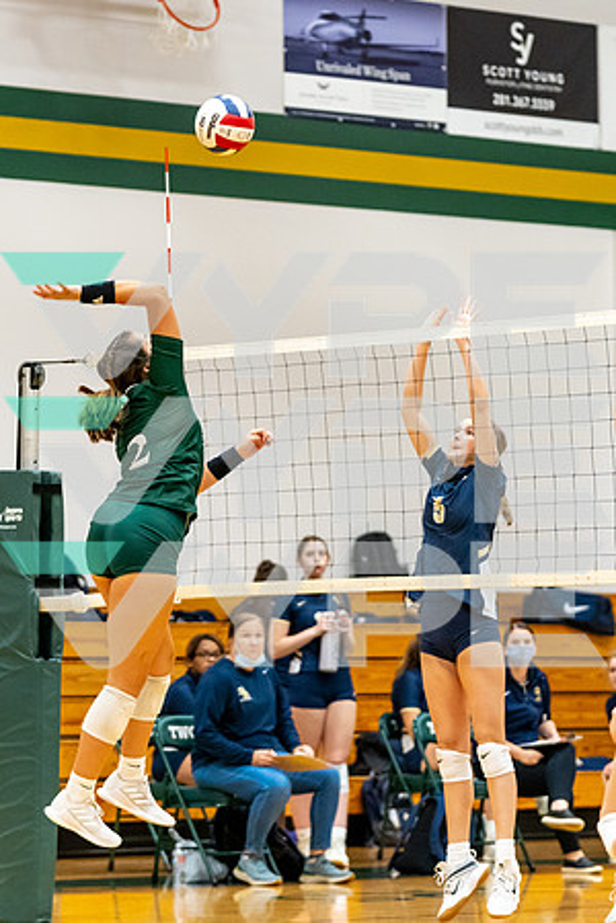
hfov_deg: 7.9
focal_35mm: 173
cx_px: 203
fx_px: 4431
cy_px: 436
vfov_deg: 11.9
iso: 3200
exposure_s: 1/1250
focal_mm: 108
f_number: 2.8
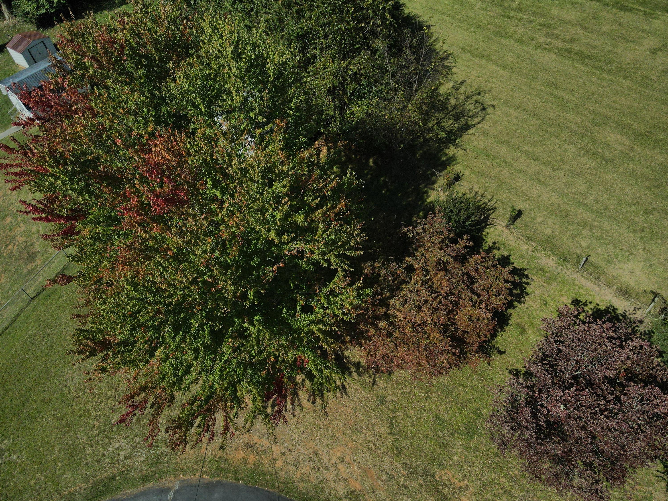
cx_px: 334
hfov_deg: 71.6
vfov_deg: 56.8
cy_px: 250
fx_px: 463
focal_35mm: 24
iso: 100
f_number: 2.8
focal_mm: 4.5
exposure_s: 1/2500
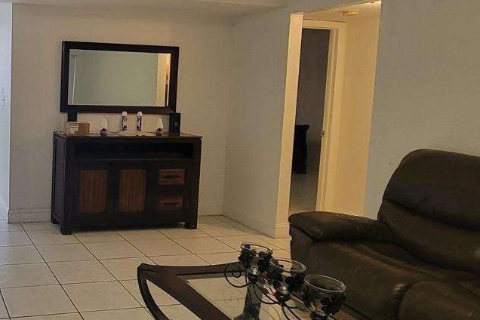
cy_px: 121
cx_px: 38
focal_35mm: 34
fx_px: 453
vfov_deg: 38.6
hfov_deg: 49.1
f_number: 2.2
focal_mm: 2.2
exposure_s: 1/60
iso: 250
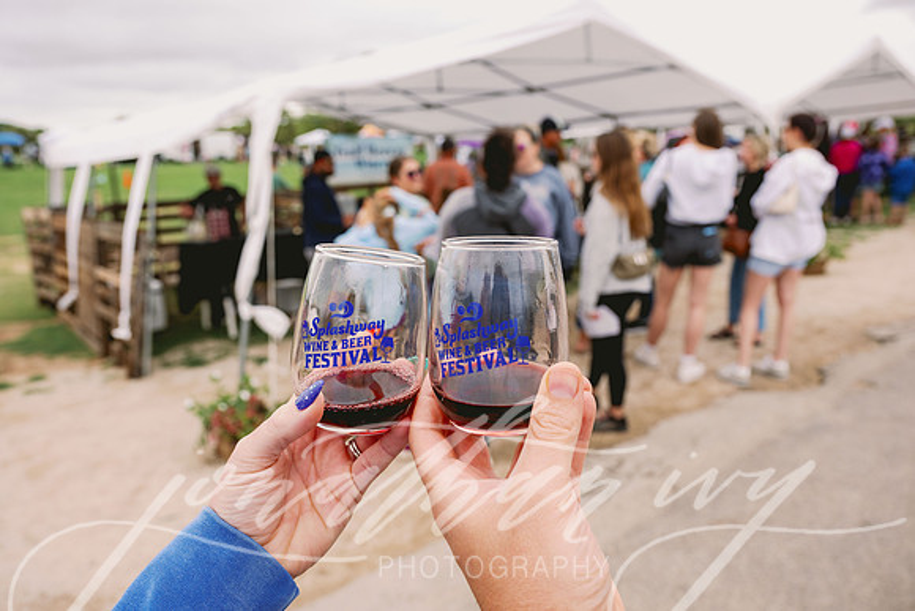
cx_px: 458
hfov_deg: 66.4
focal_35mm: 28
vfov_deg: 47.2
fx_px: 699
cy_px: 306
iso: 200
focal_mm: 27.5
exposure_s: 1/250
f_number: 5.6
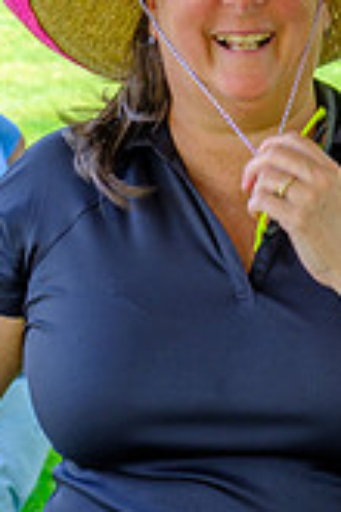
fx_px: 2287
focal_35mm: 161
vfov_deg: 12.7
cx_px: 294
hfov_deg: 8.5
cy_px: 78
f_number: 5.6
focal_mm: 39
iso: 200
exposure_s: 1/90
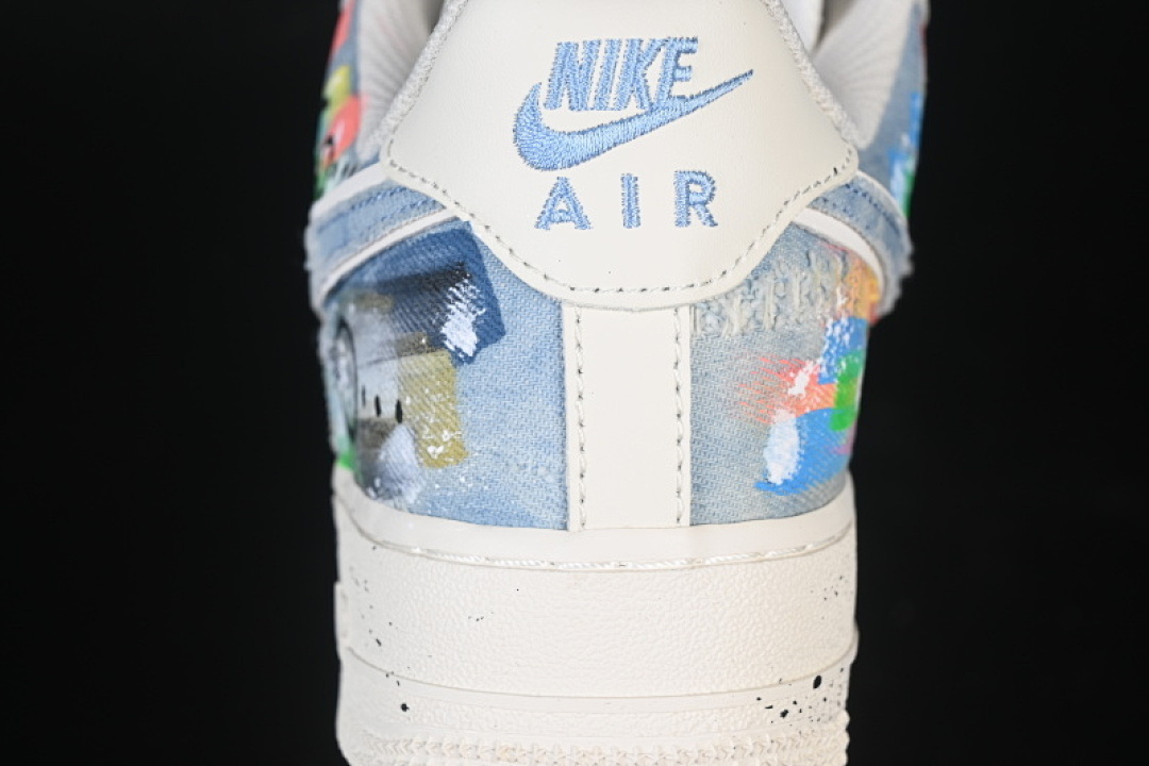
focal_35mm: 75
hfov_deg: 27.0
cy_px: 383
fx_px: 2394
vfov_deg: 18.2
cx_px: 574
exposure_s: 1/80
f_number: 7.1
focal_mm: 50
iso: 160
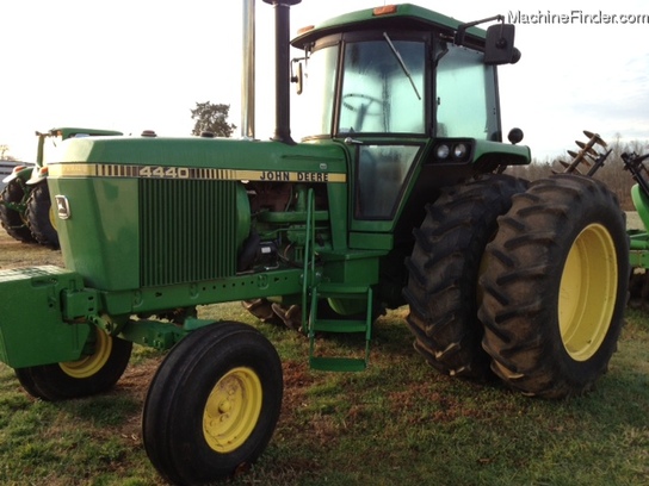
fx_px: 656
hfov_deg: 52.6
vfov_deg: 40.7
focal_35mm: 35
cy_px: 243
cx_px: 324
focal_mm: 4.28
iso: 50
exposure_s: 1/185
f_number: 2.4
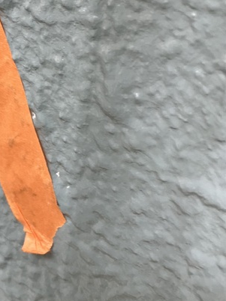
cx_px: 49
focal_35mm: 51
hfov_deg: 28.0
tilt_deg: -26.9
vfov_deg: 37.3
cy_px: 118
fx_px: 444
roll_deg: -4.4
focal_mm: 3.99
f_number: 1.8
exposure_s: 1/83
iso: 80
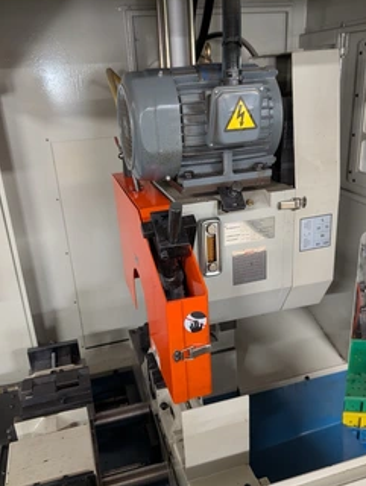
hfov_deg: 46.9
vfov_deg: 59.9
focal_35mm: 30
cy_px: 257
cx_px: 178
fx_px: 422
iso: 650
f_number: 1.68
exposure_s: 1/60
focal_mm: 6.9
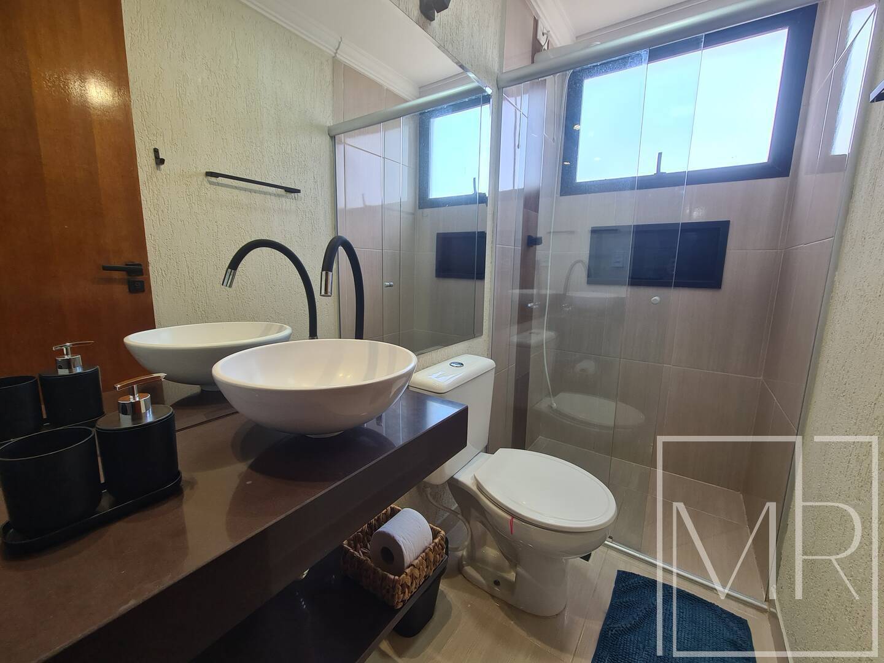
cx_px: 442
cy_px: 332
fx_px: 332
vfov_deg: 89.9
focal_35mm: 13
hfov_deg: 106.2
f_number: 2.2
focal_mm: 2.22
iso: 64
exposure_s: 1/131
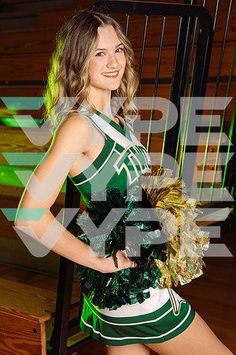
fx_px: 688
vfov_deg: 28.8
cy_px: 178
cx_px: 118
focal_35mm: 70
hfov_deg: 19.5
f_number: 5.6
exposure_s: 1/250
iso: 125
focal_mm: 70
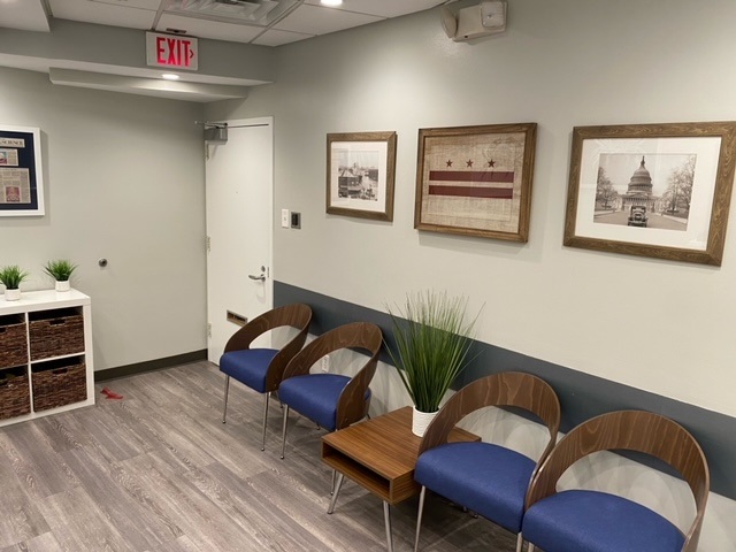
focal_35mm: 26
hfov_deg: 67.3
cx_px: 368
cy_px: 276
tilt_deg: -10.8
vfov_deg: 53.1
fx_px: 553
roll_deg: -2.1
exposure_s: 1/60
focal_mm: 4.25
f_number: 1.8
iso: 125
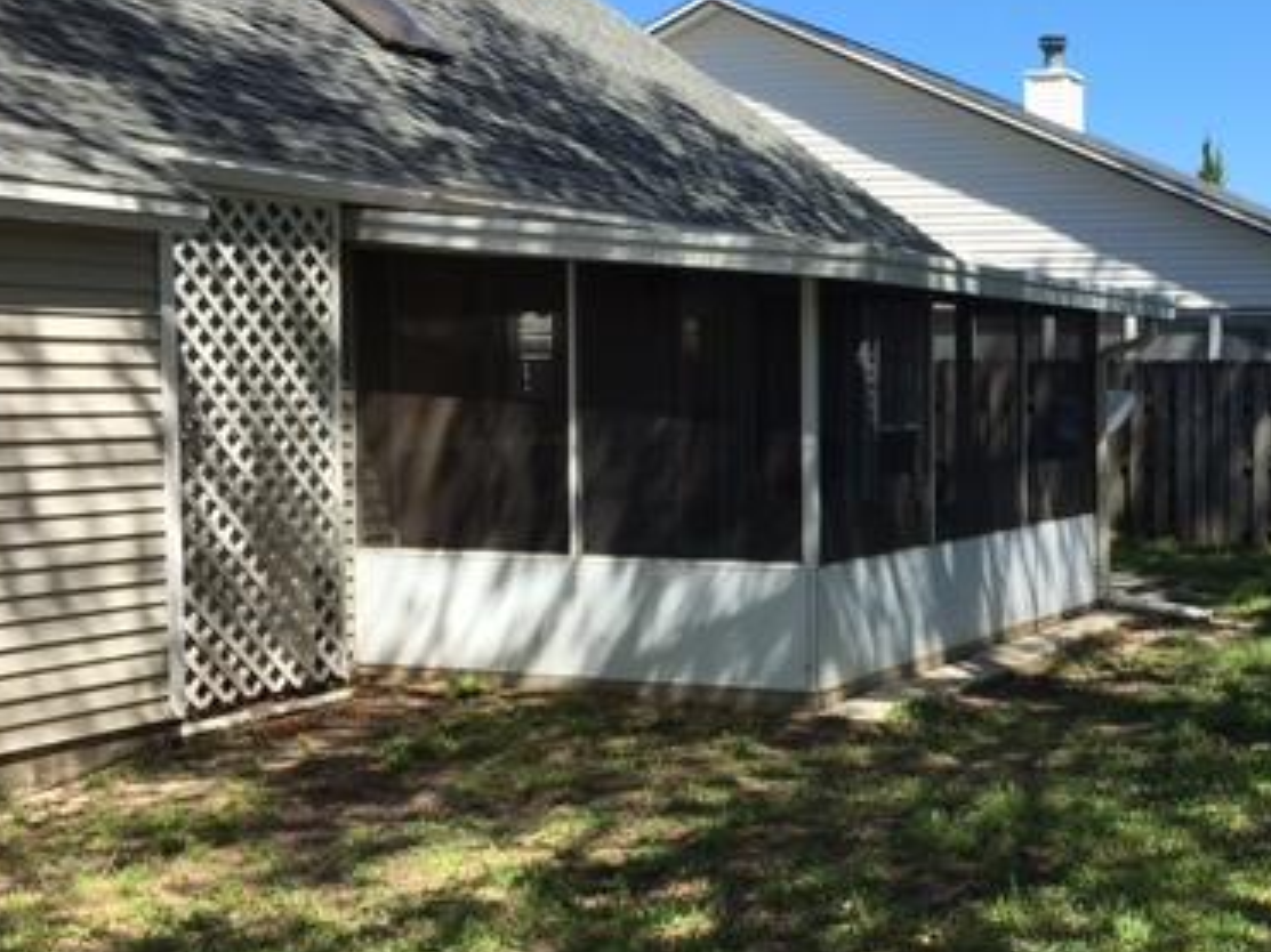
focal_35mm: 50
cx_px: 1065
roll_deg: -0.8
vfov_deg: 29.1
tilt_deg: -4.1
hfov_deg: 36.5
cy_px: 500
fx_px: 1835
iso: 25
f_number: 2.2
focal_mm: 4.15
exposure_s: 1/894
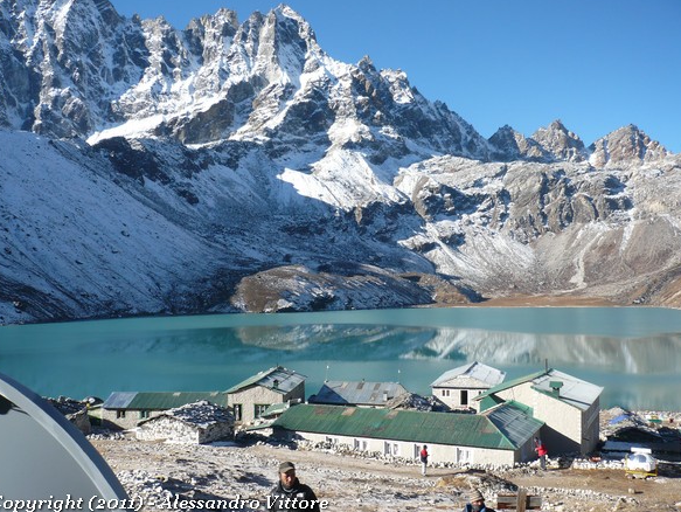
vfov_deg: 39.7
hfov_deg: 51.3
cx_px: 338
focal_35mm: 36
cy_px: 255
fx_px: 709
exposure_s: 1/160
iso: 100
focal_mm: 5.8
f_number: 8
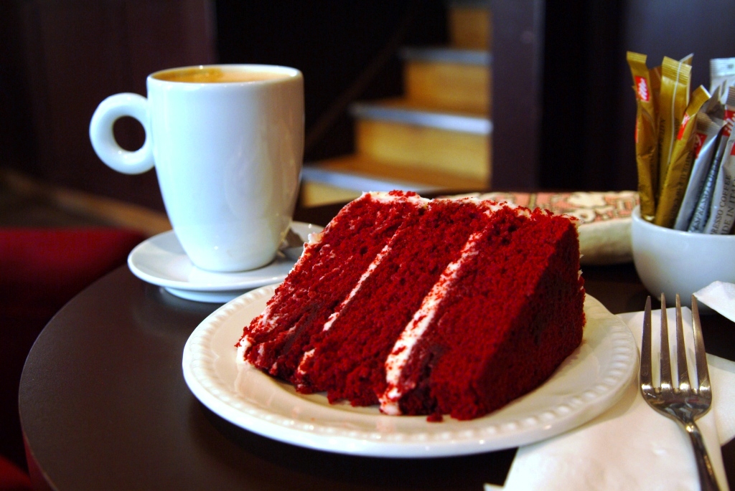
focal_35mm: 42
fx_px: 858
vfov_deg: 32.0
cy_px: 246
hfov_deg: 46.4
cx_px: 368
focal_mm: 28
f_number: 4
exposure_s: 1/60
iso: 400
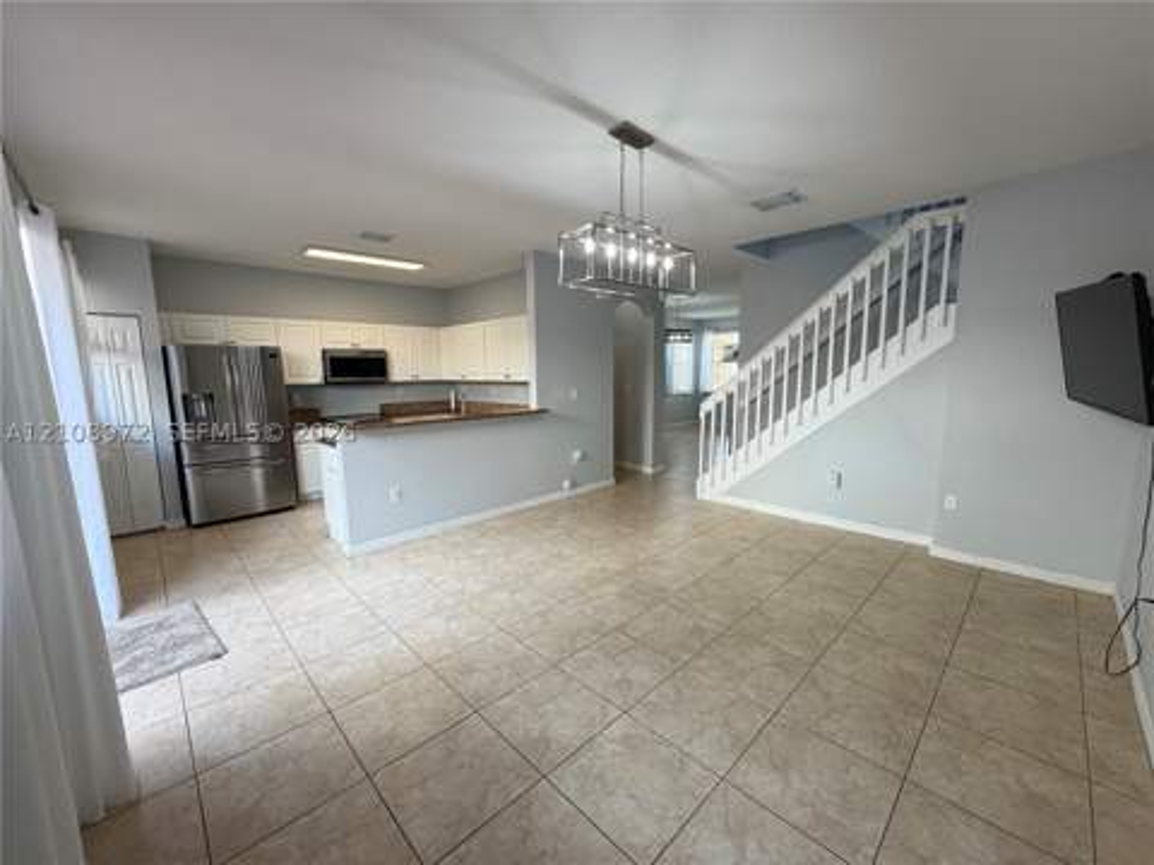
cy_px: 432
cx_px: 577
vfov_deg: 85.7
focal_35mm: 14
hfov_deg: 102.1
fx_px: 467
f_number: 2.2
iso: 125
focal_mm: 2.22
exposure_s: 1/120
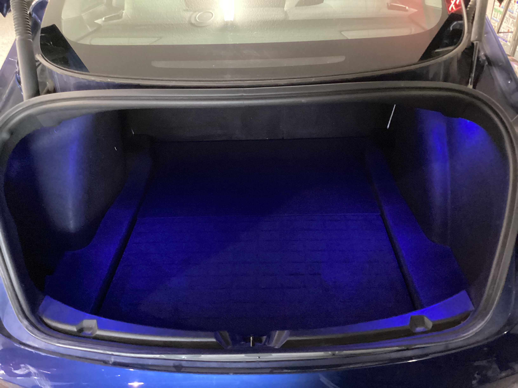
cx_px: 259
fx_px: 464
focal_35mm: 31
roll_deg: +1.8
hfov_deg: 58.4
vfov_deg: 45.4
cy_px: 194
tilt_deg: -33.8
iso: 800
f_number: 2.4
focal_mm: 3.3
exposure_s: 1/17
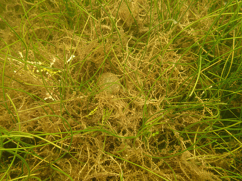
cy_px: 90
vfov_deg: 54.9
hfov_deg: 69.4
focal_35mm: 25
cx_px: 121
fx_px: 175
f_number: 2.8
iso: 100
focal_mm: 4.5
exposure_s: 1/125
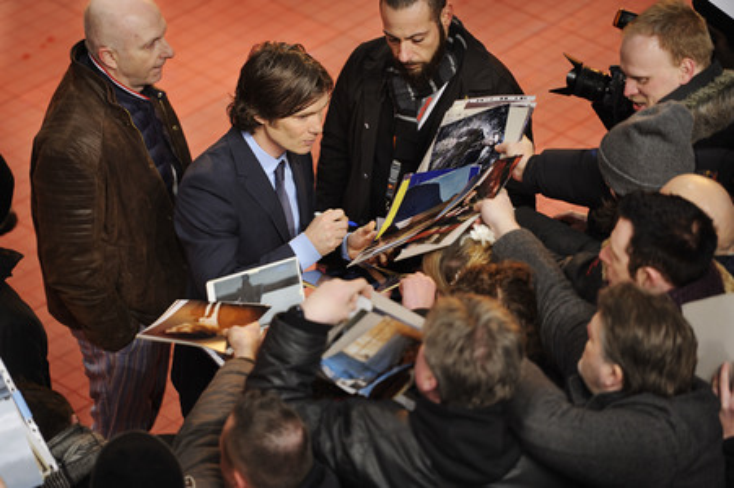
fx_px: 4075
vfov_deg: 6.9
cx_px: 367
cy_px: 244
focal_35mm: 200
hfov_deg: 10.3
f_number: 2.8
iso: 400
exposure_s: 1/100
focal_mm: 200
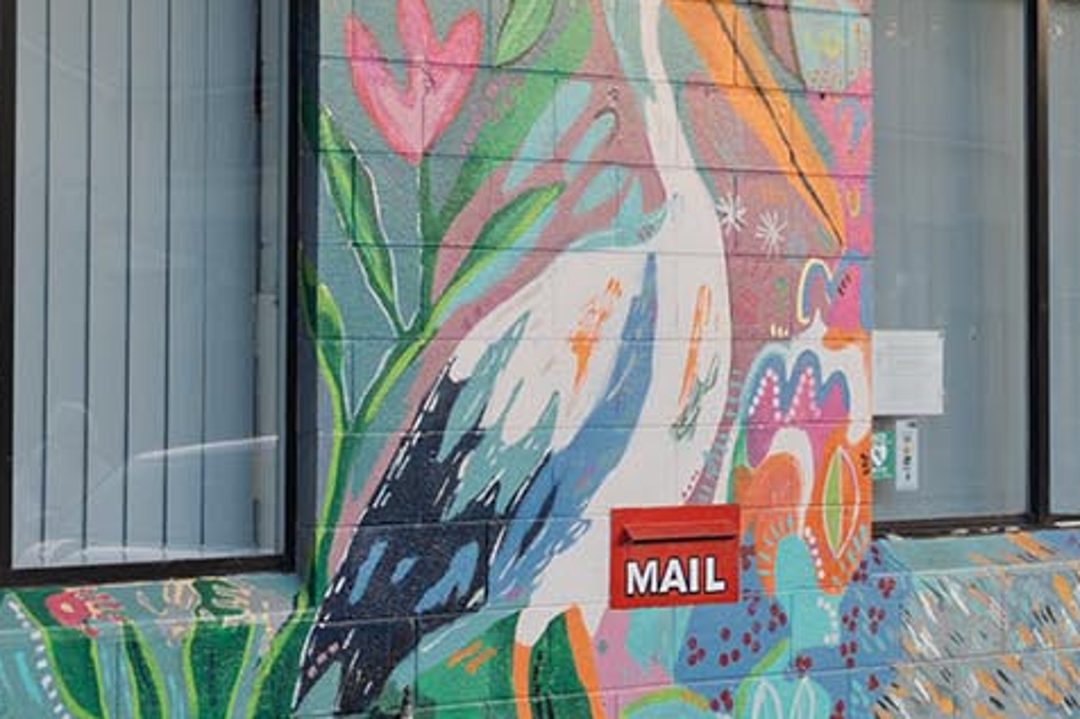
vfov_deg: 10.6
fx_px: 3868
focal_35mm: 129
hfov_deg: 15.8
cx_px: 860
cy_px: 128
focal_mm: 20
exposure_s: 1/60
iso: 100
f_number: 5.6
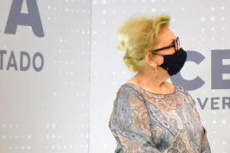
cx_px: 692
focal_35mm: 283
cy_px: 6
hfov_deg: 6.6
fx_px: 1807
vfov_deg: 4.8
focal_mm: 31
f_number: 3.2
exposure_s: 1/350
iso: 1000
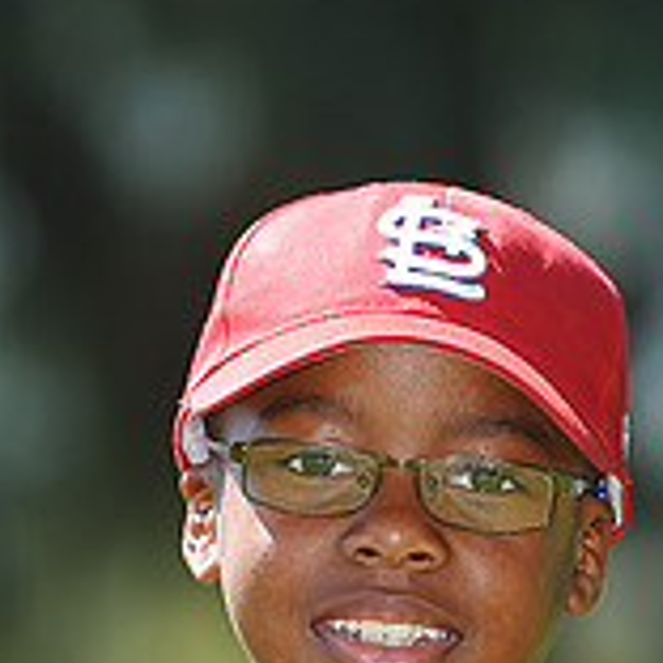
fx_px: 13695
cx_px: 391
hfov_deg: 2.8
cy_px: 829
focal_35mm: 632
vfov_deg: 2.8
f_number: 4.5
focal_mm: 200
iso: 200
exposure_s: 1/500
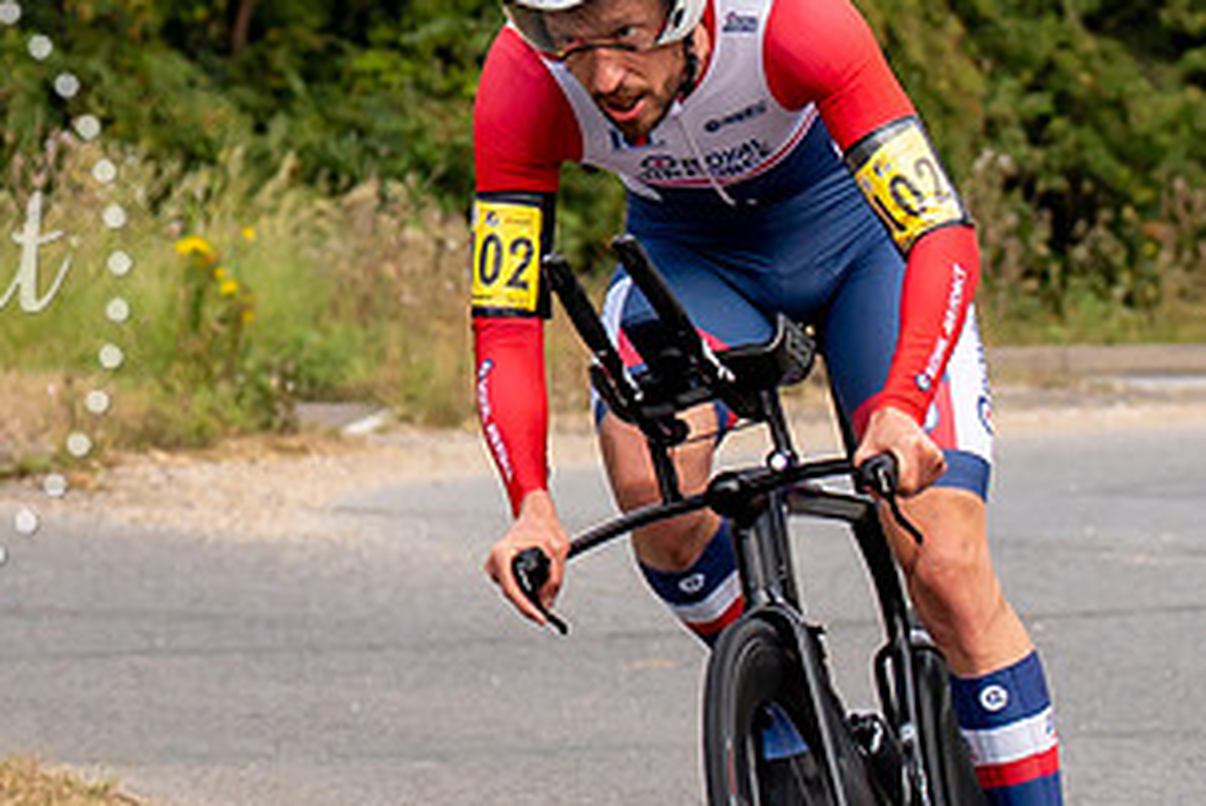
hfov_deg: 4.6
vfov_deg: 3.1
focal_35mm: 451
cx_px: 769
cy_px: 469
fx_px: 15123
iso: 125
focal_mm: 70
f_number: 4
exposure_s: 1/1000
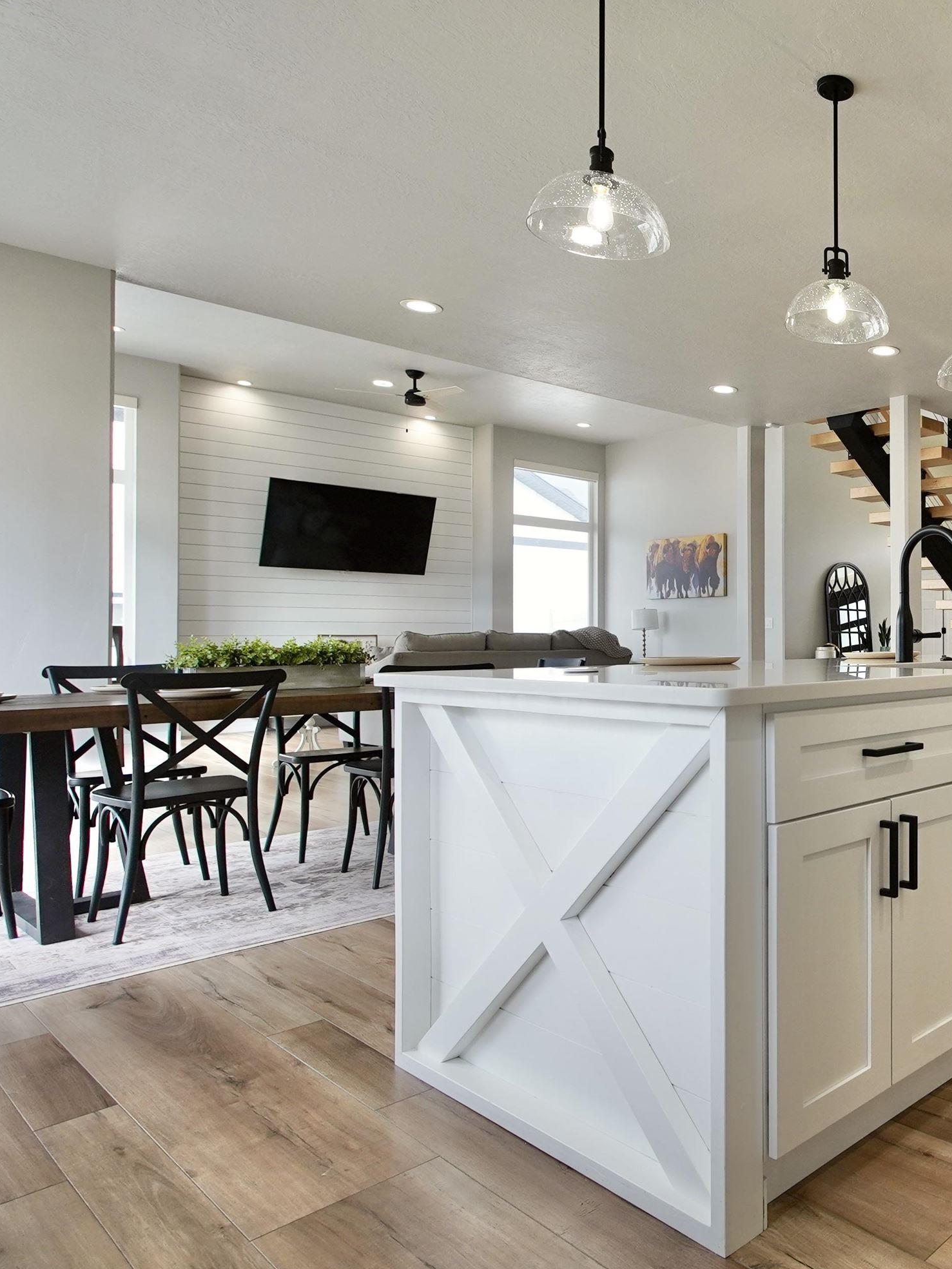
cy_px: 625
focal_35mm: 24
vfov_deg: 71.6
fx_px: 880
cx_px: 967
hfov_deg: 46.7
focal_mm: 11
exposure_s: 1/160
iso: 320
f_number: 4
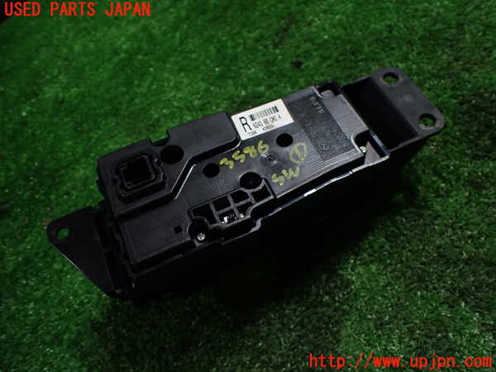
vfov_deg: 46.8
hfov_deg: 60.0
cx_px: 248
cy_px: 186
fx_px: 430
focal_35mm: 30
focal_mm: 5.4
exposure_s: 1/125
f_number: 2.3
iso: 500
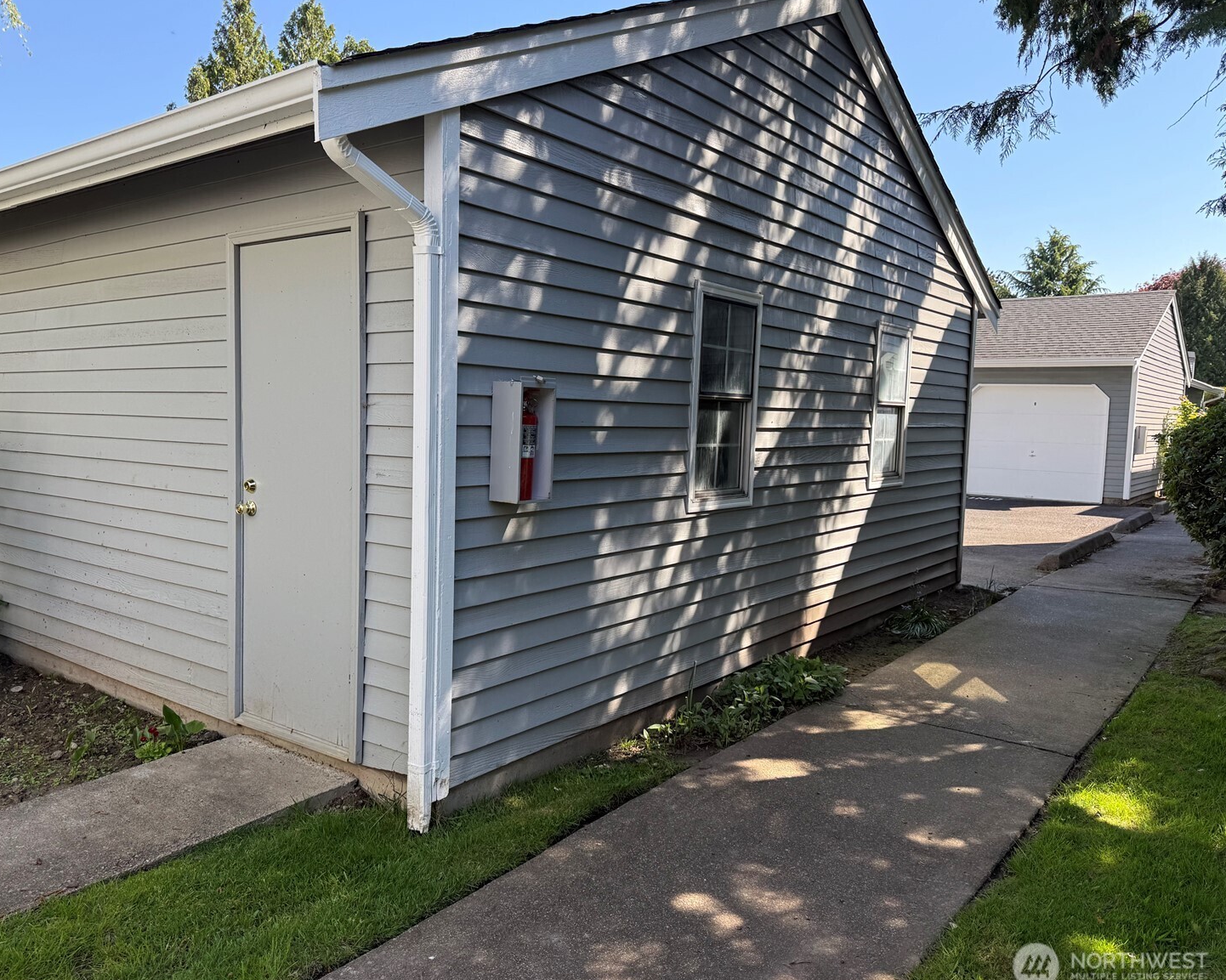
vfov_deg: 54.9
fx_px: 943
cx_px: 553
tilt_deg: -4.3
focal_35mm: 26
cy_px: 490
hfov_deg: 65.9
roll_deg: +0.1
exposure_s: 1/671
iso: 80
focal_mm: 6.76
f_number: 1.78
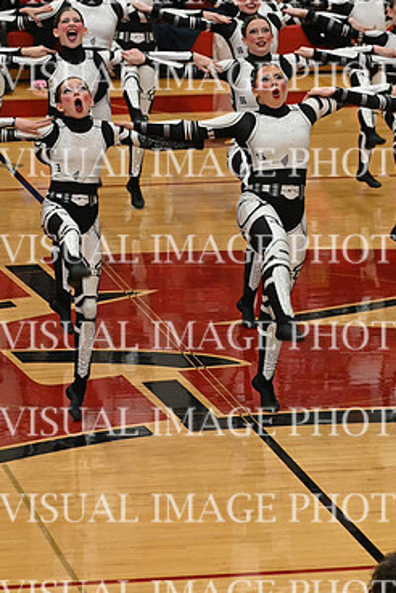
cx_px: 278
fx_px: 3498
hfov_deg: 6.5
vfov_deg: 9.7
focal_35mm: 212
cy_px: 206
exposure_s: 1/400
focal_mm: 90
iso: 3200
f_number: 4
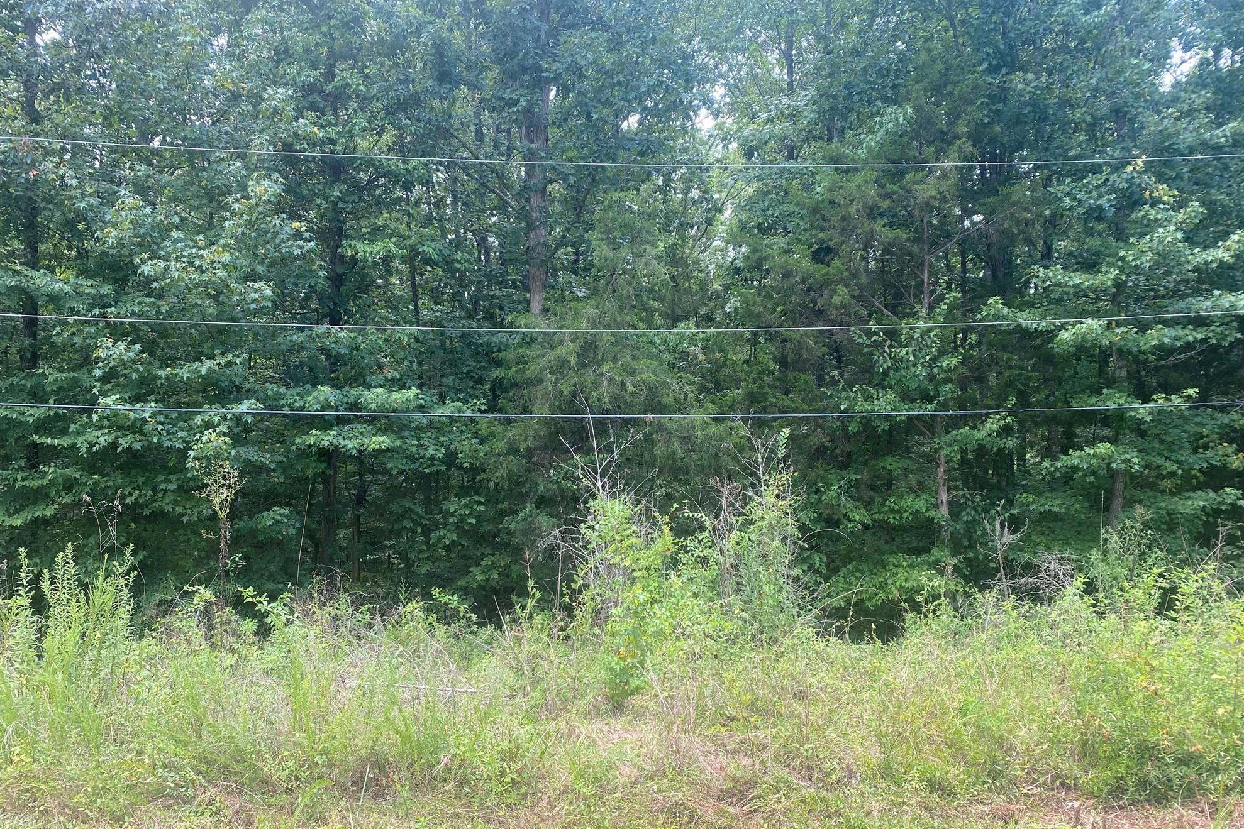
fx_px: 968
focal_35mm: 28
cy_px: 436
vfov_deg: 46.4
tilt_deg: +1.8
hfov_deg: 65.5
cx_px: 642
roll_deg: +0.7
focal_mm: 4.25
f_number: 1.8
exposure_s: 1/204
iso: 32
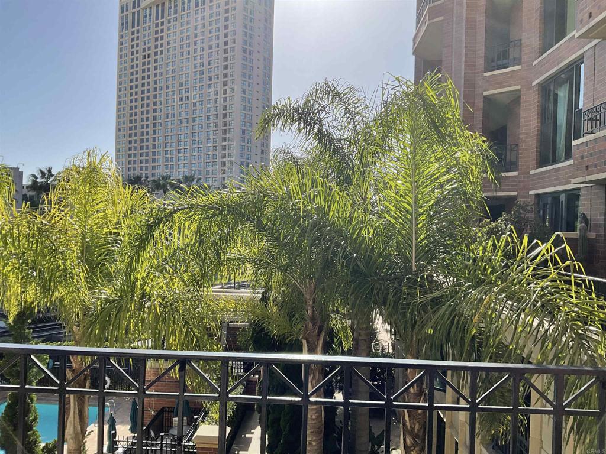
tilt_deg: -0.3
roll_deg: -1.1
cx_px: 303
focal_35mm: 29
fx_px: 508
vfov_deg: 48.2
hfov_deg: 61.7
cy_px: 227
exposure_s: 1/1250
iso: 16
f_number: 1.8
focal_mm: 3
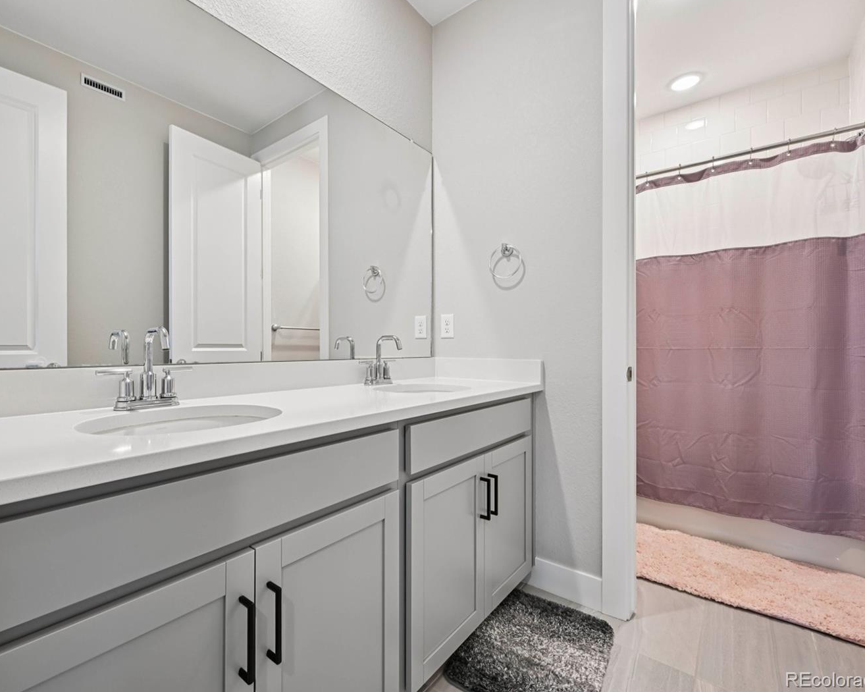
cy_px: 342
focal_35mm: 16
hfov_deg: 92.4
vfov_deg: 80.4
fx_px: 410
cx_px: 365
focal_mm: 14
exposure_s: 1/8
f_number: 10
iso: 400
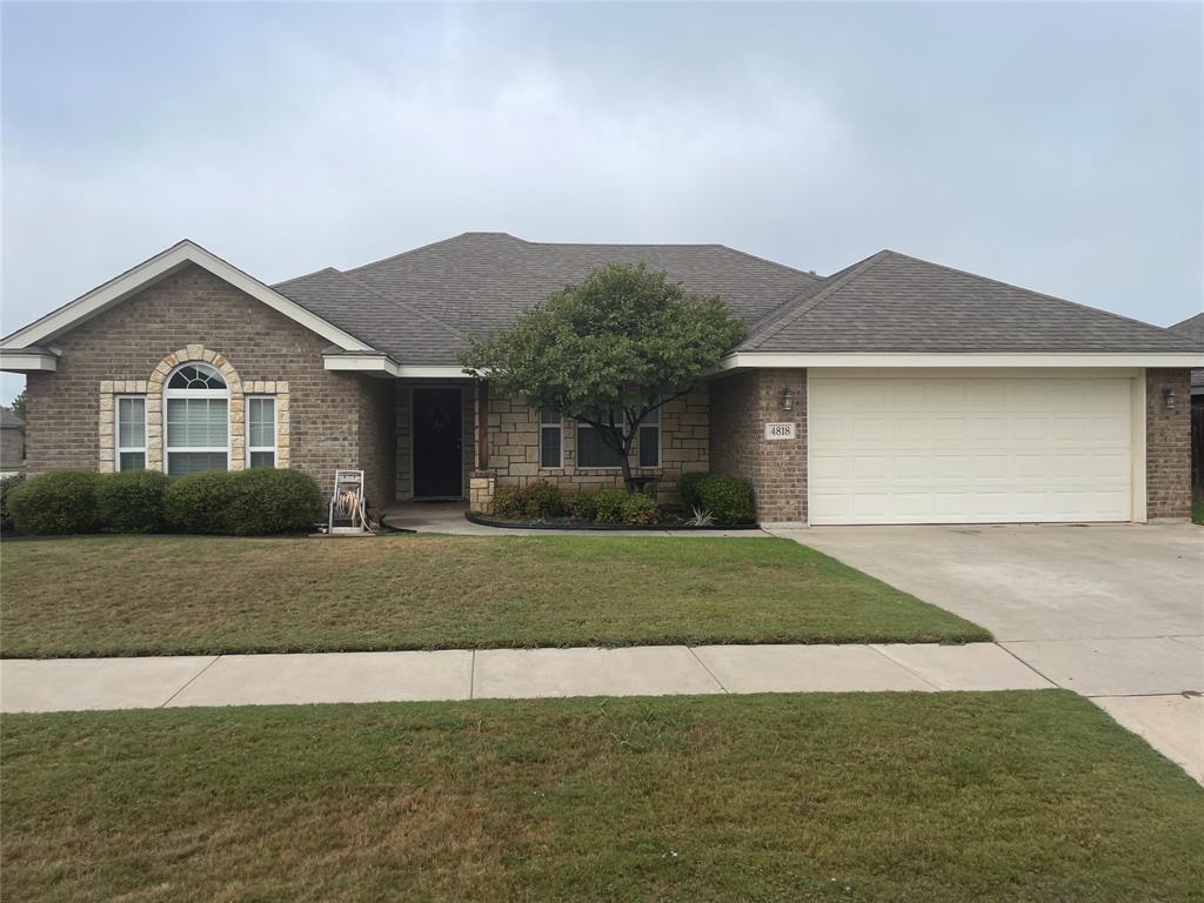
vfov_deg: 53.1
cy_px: 452
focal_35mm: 26
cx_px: 602
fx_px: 904
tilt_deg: +0.4
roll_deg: +0.2
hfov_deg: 67.3
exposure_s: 1/2506
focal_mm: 4.2
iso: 32
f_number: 1.6
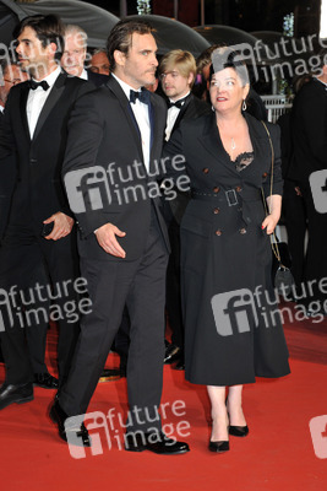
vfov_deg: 19.4
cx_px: 164
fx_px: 1429
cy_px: 246
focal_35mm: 105
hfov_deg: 13.1
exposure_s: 1/160
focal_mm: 105
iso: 1600
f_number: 6.3
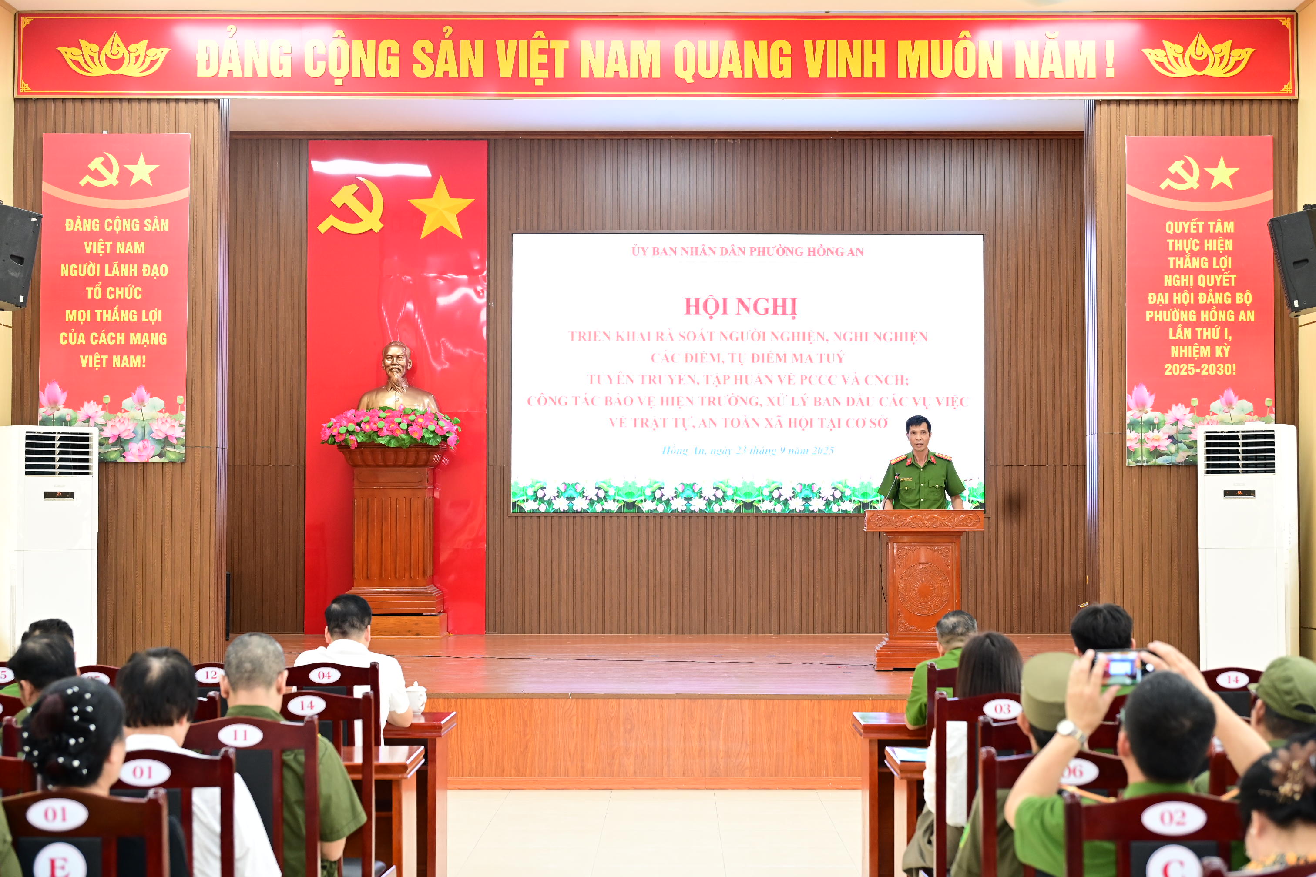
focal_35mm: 54
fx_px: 1974
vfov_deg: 25.1
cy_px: 438
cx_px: 658
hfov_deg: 36.9
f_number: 4
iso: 1600
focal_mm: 54
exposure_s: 1/125
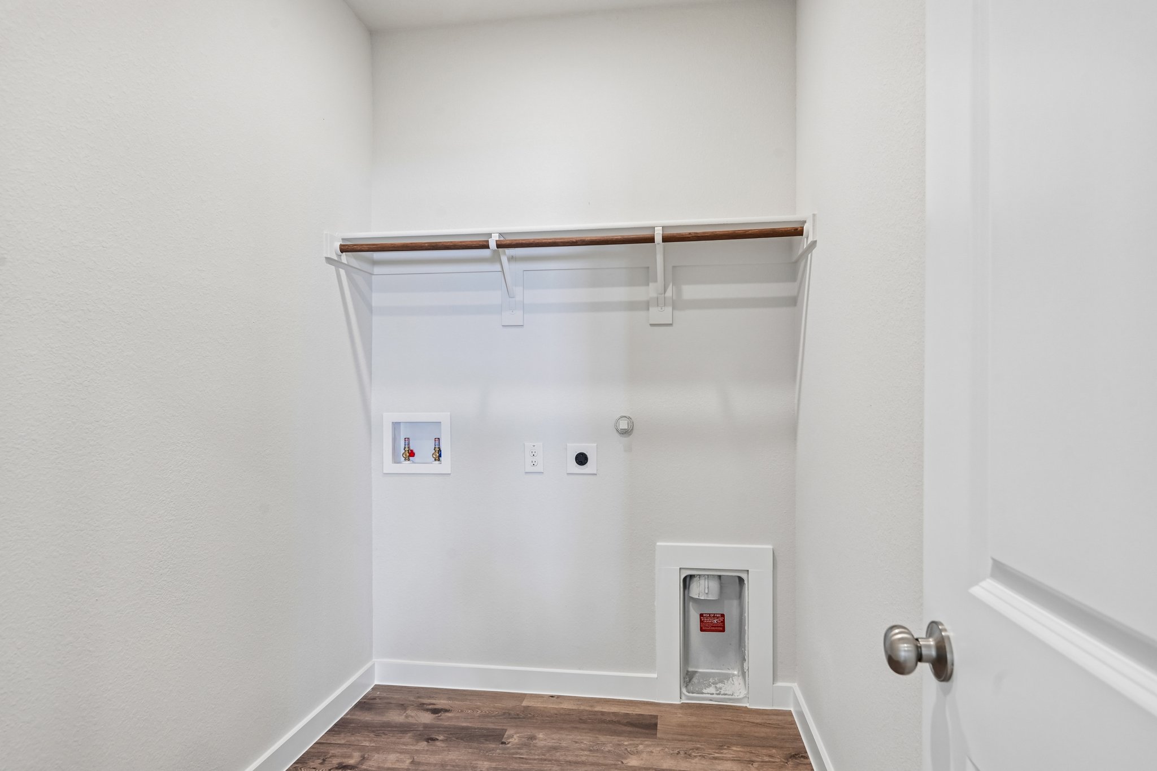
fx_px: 643
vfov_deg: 61.9
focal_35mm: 20
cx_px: 578
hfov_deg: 84.0
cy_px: 386
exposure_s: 1/15
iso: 400
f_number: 8
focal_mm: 20
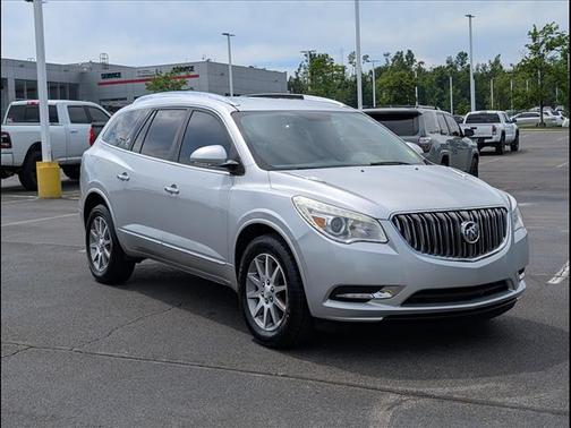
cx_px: 286
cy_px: 214
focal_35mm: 49
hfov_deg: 38.9
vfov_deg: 29.7
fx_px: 808
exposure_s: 1/2500
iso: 23
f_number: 1.68
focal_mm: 6.9
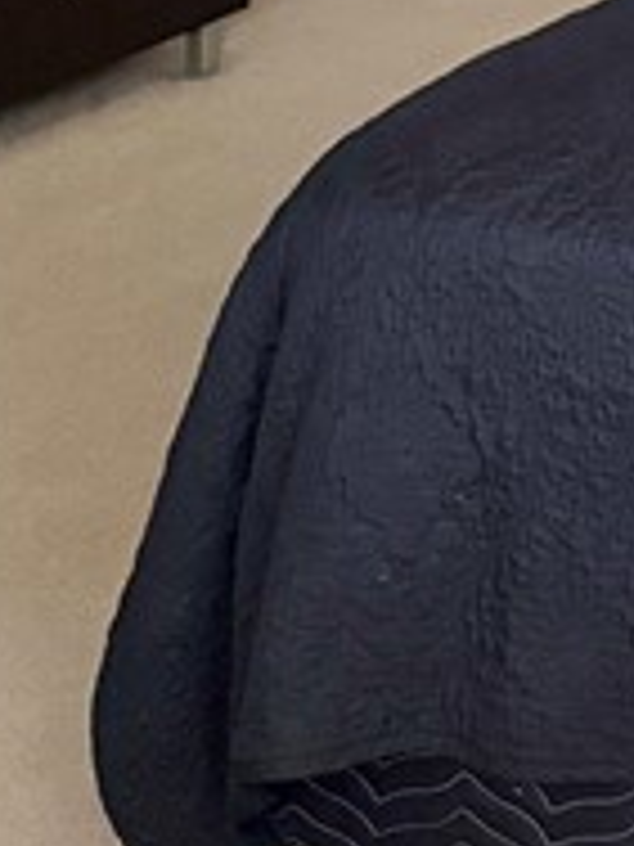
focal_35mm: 131
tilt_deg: -0.2
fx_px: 3199
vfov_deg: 13.0
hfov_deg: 10.9
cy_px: -855
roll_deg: +0.4
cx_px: 944
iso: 640
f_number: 1.78
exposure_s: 1/60
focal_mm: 6.76
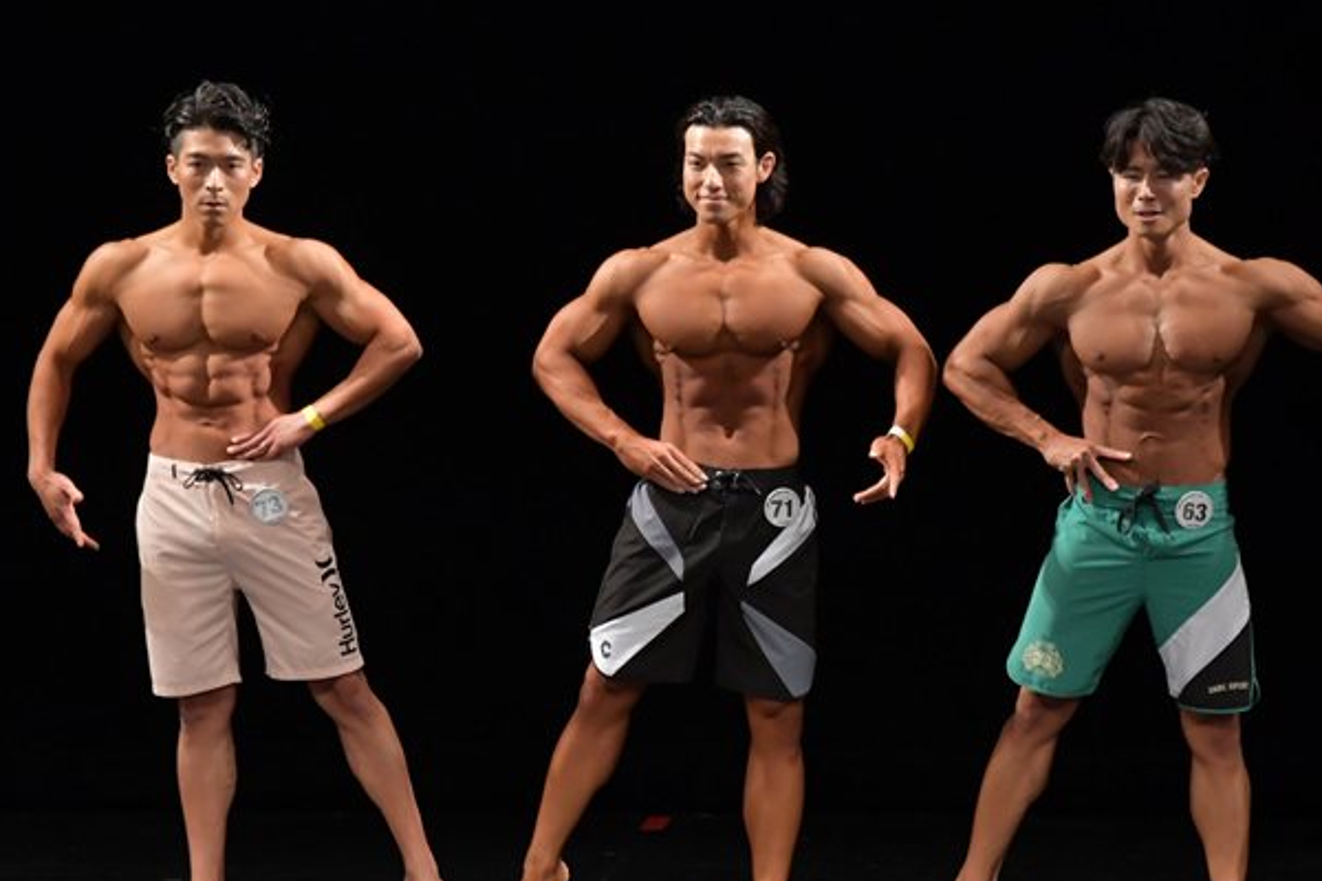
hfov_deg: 5.6
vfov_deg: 3.7
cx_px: 693
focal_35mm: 368
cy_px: 496
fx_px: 13513
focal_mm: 190
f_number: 5.6
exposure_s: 1/400
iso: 3200
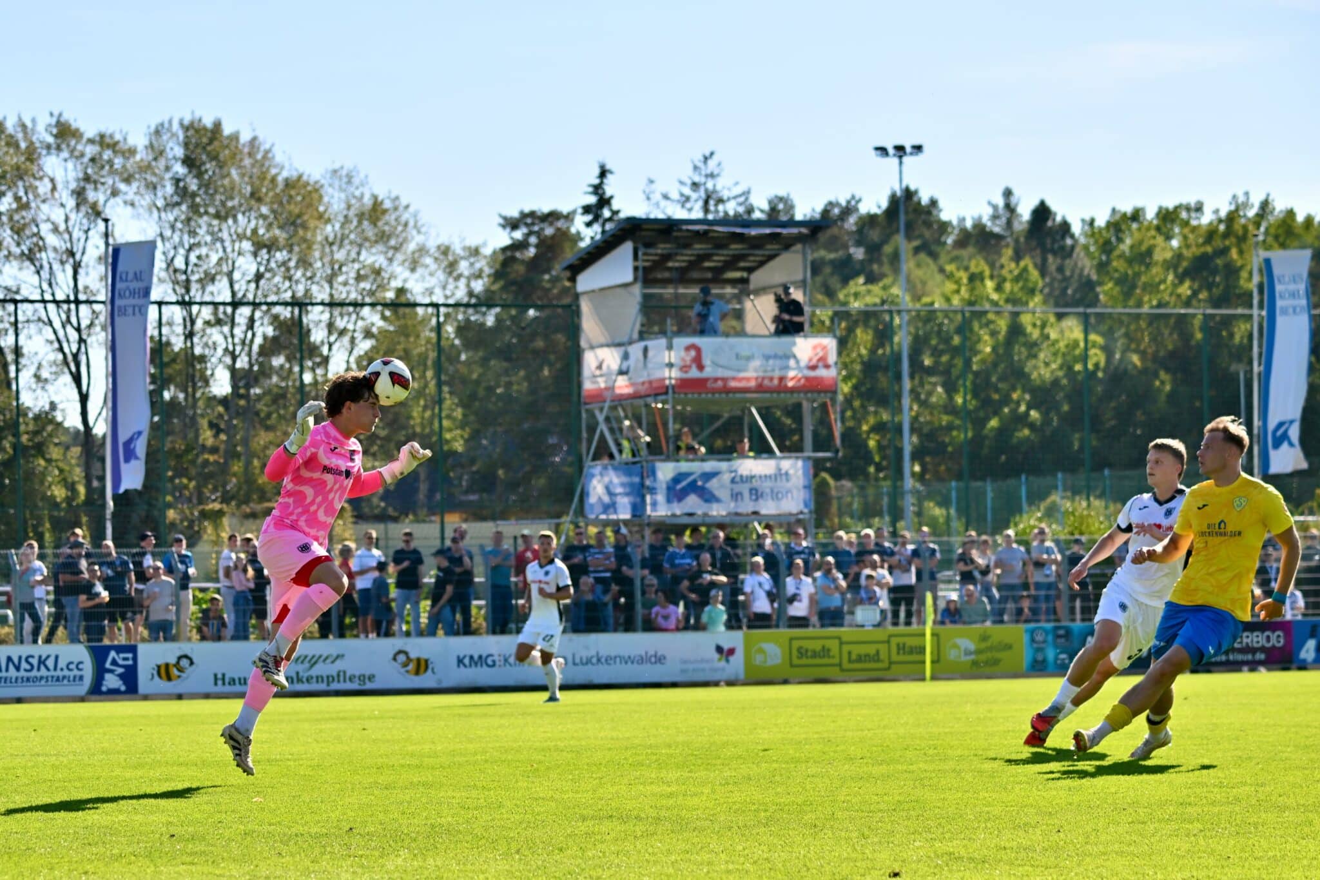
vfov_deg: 13.4
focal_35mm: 102
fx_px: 3739
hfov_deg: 20.0
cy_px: 440
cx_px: 660
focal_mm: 102
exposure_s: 1/1600
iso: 220
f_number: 4.8
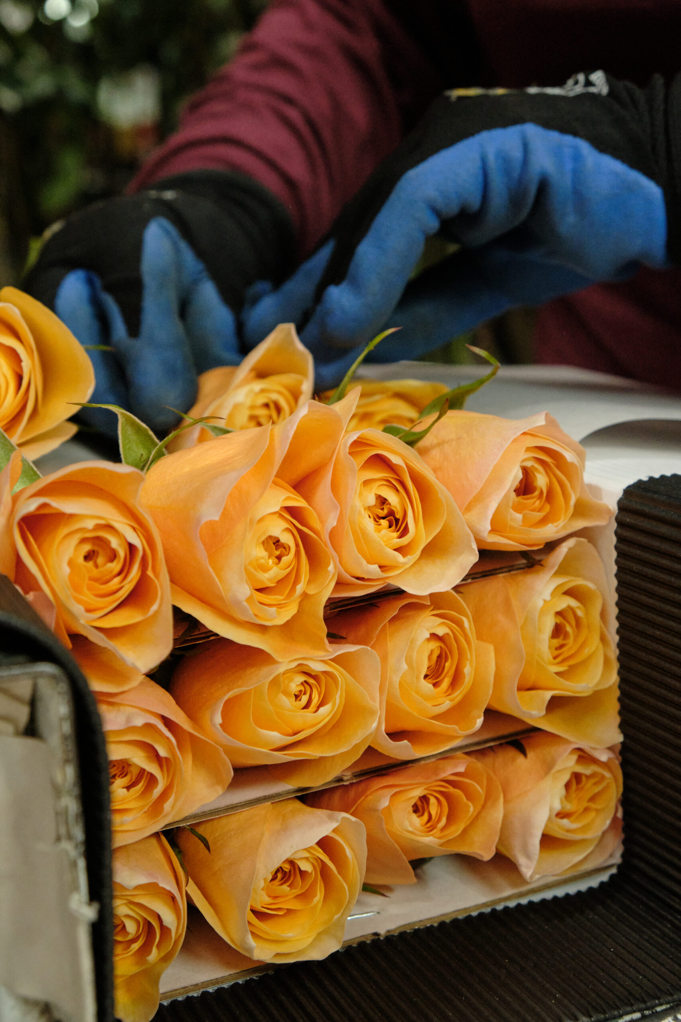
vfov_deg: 41.9
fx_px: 1333
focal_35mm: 47
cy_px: 511
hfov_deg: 28.7
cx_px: 340
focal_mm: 31.5
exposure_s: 1/640
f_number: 5.6
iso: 2500
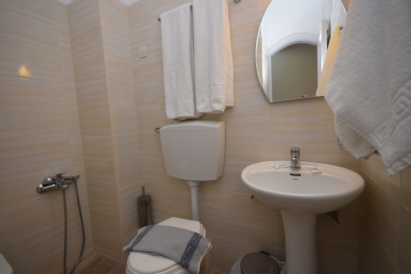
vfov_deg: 77.4
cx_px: 206
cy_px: 137
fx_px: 171
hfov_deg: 100.4
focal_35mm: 15
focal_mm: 10
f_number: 6.3
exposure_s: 1/60
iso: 500
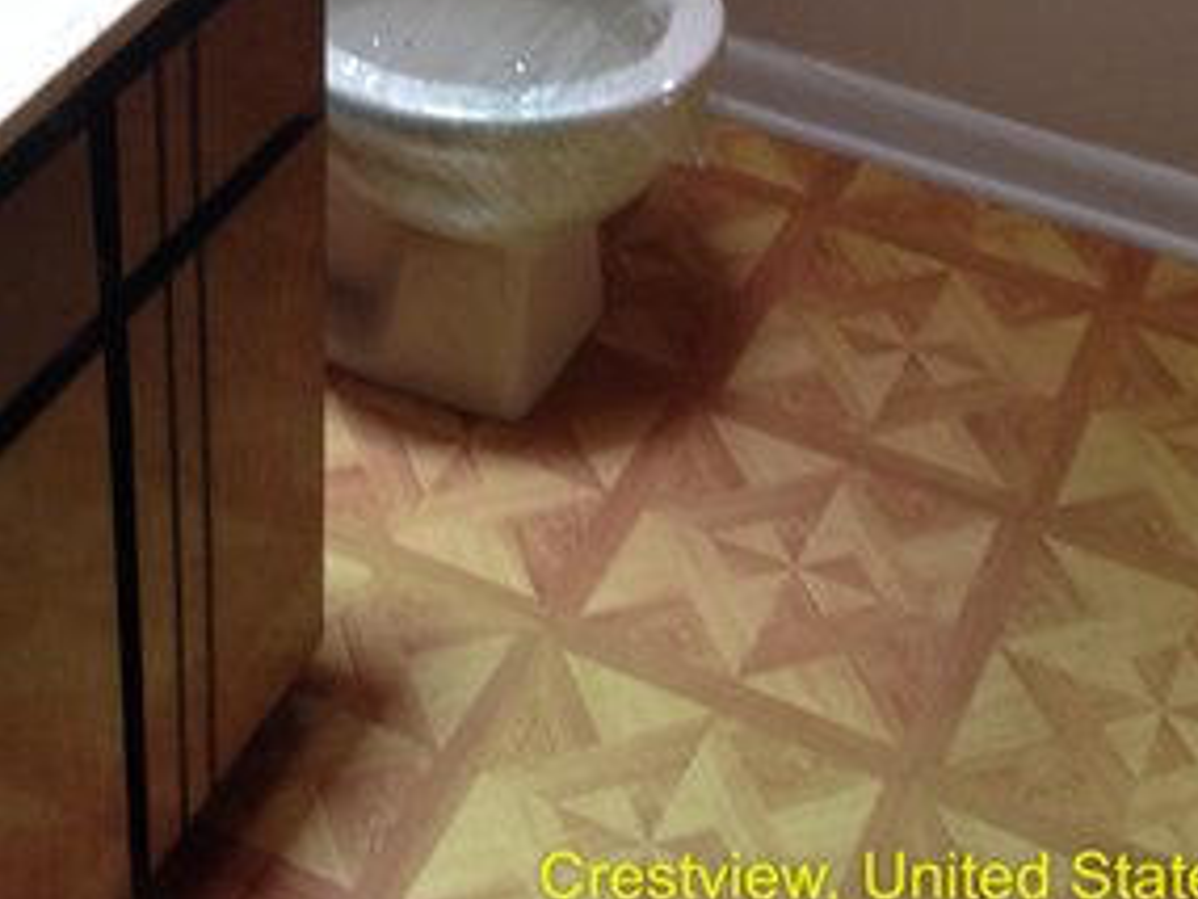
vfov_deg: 19.1
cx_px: 534
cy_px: -88
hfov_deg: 26.3
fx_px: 2562
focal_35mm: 74
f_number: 2.4
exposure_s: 1/20
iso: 125
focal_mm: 4.12
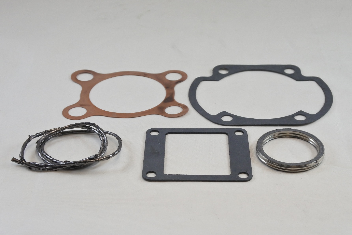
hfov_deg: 38.9
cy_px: 118
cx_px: 176
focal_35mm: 51
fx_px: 499
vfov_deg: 26.5
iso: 400
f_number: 4.5
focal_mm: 18.9
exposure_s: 1/200
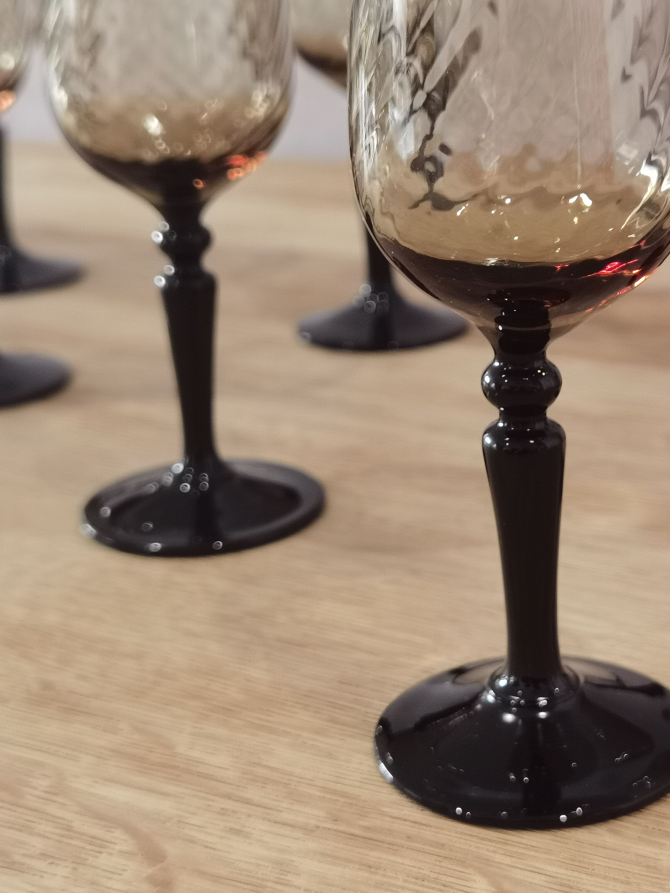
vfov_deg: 32.7
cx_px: 478
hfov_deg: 24.6
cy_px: 448
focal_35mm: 59
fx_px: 1523
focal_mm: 6.71
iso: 160
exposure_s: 1/100
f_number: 1.9
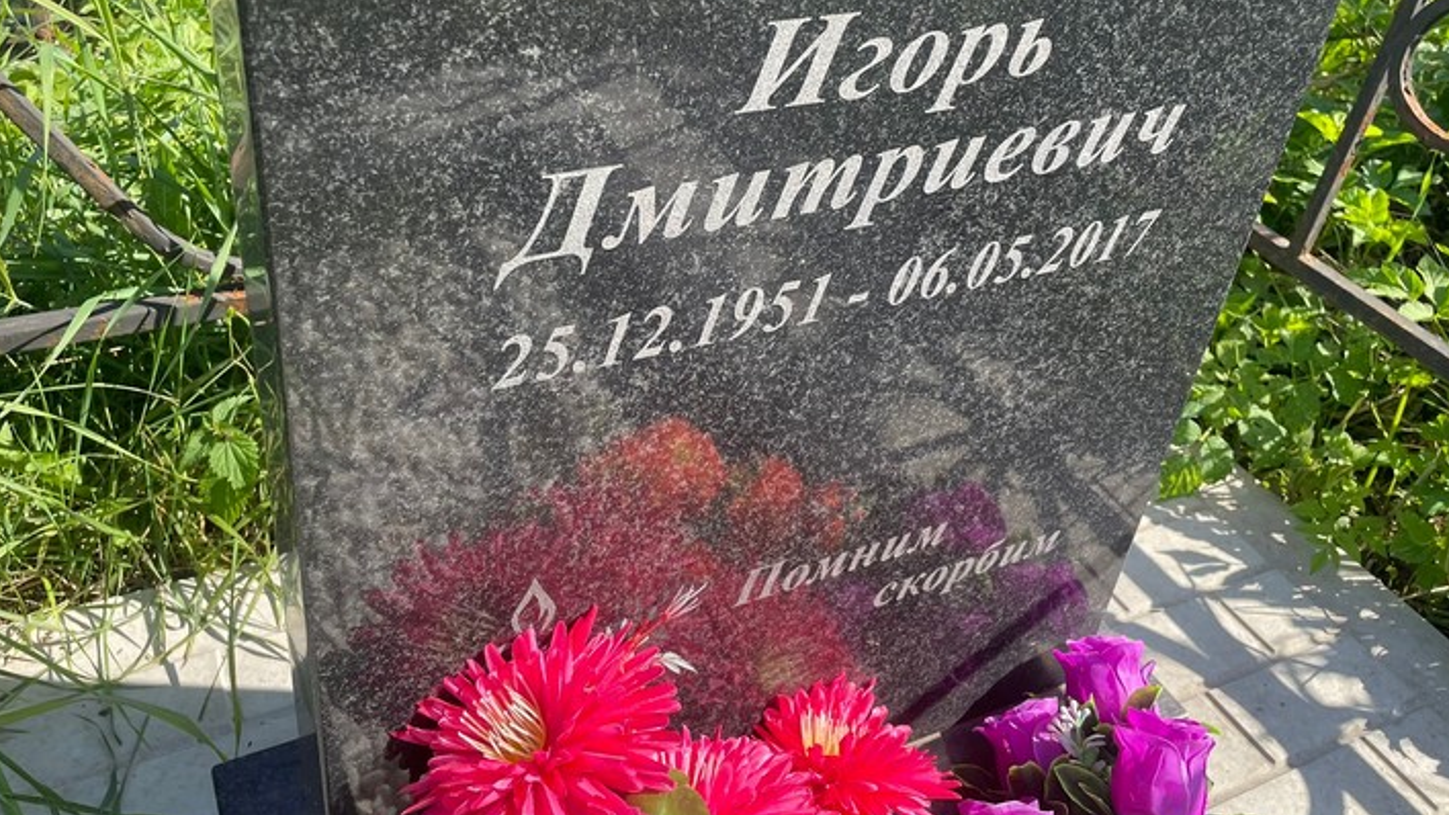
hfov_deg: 61.0
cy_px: 268
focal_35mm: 32
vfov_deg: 36.3
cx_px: 669
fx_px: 1229
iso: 32
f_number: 1.6
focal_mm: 4.2
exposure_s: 1/1072
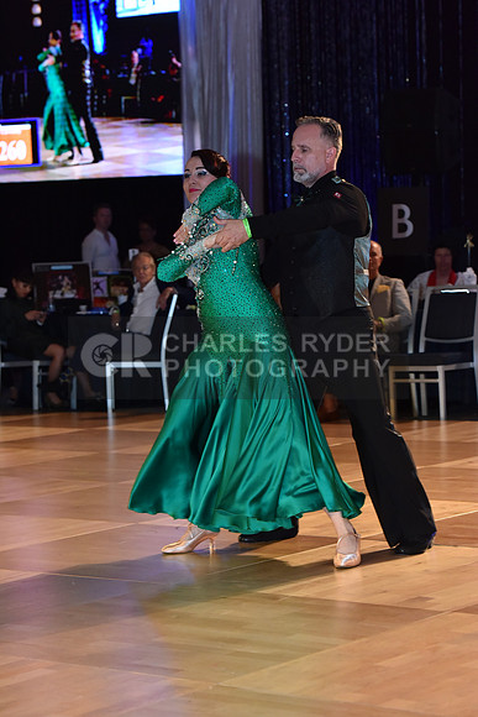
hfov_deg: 13.7
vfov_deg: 20.4
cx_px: 239
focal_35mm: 100
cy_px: 358
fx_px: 1990
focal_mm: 100
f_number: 5
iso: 2000
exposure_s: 1/250
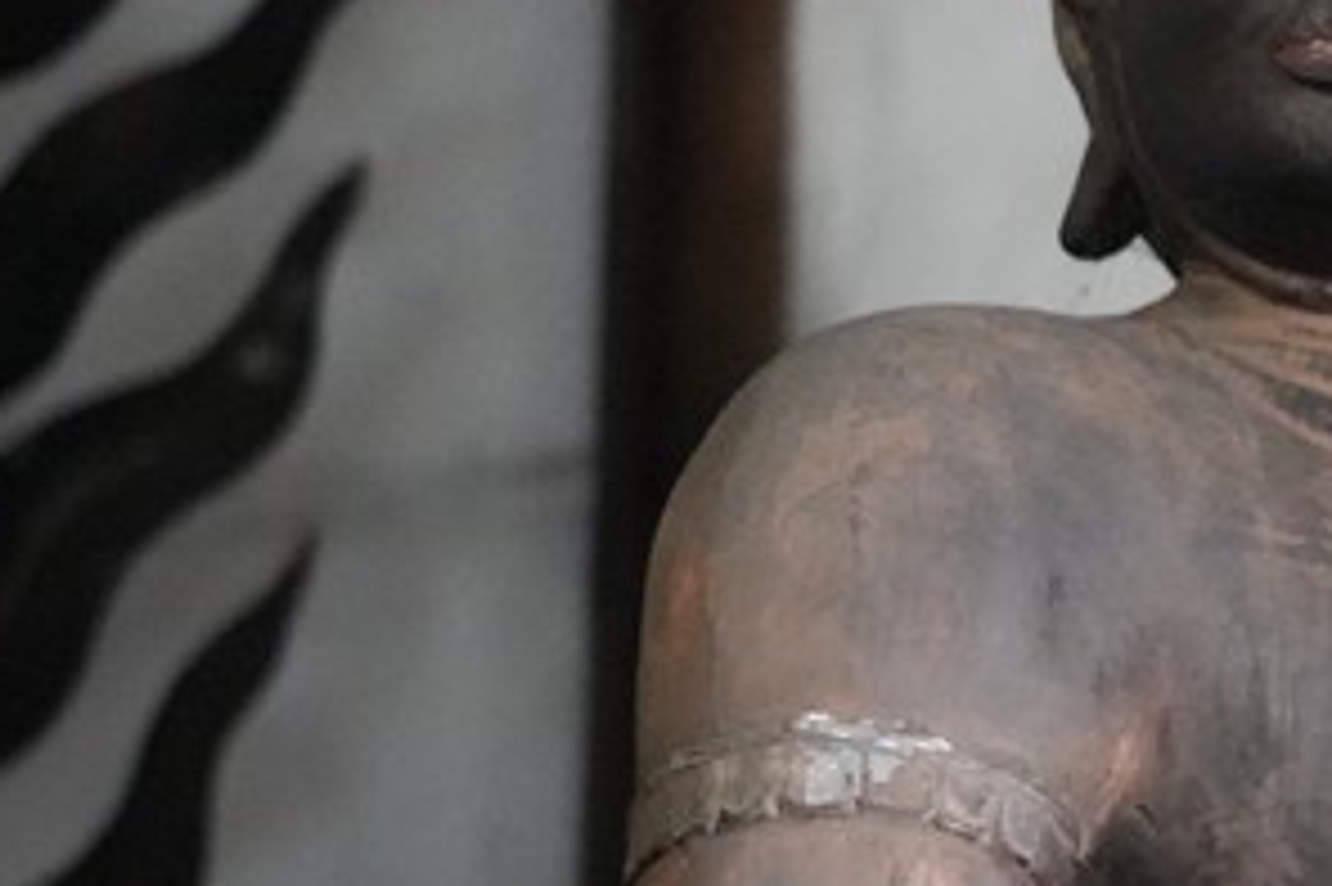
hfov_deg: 12.9
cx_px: 2097
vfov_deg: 9.2
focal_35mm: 149
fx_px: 5510
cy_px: 468
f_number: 4
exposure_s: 1/100
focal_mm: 43
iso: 12800
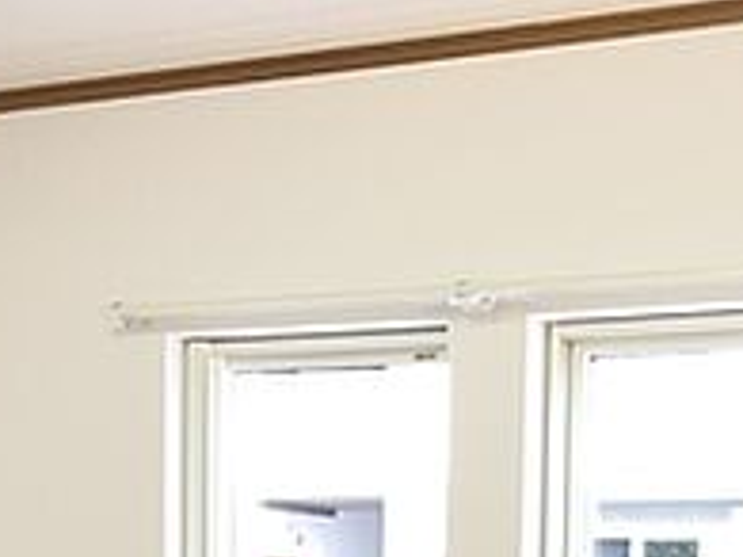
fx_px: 1973
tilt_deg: -1.9
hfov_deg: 21.3
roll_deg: +0.0
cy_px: 729
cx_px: 434
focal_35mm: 92
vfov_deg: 15.3
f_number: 1.8
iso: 40
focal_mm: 3.99
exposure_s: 1/20
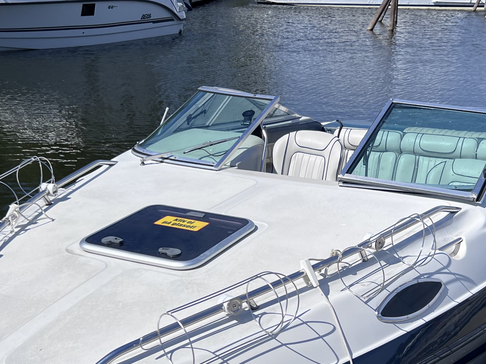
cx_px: 264
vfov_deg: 24.8
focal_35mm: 58
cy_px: 289
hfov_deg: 33.2
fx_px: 814
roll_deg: -1.2
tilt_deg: -23.0
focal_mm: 5.7
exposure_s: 1/8696
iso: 50
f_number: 1.5
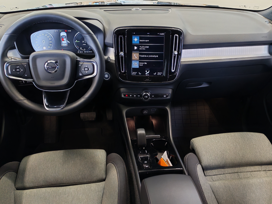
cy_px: 102
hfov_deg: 56.8
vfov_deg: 44.2
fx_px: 251
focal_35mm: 32
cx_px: 136
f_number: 1.9
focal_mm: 6.12
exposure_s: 1/50
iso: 720
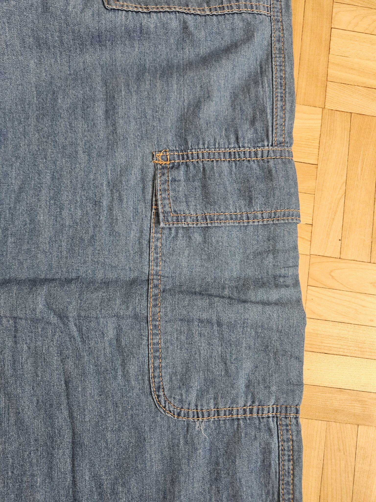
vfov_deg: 73.9
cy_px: 251
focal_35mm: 23
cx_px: 188
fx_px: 333
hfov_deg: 58.9
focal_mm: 6.3
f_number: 1.7
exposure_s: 1/120
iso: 320
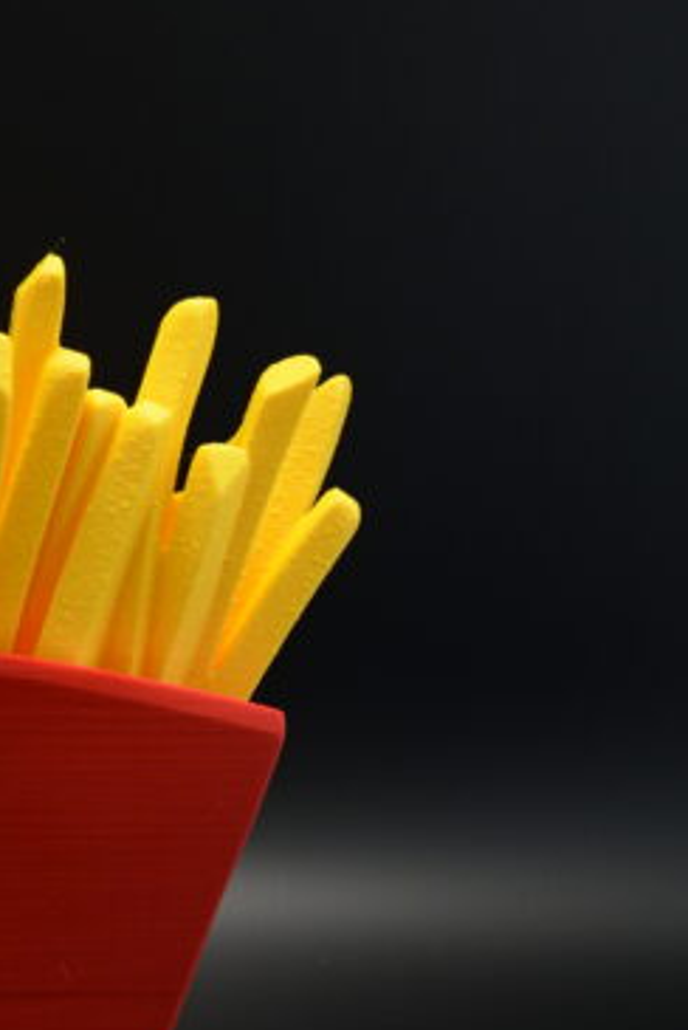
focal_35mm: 92
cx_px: -59
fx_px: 2639
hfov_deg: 14.5
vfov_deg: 21.8
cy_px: 804
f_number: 4
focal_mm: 25
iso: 450
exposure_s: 1/60
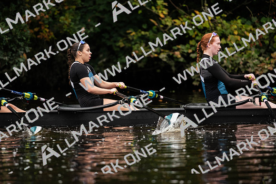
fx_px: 2300
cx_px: 138
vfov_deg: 4.6
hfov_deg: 6.9
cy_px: 92
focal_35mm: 300
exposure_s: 1/1600
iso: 1000
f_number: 4
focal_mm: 300
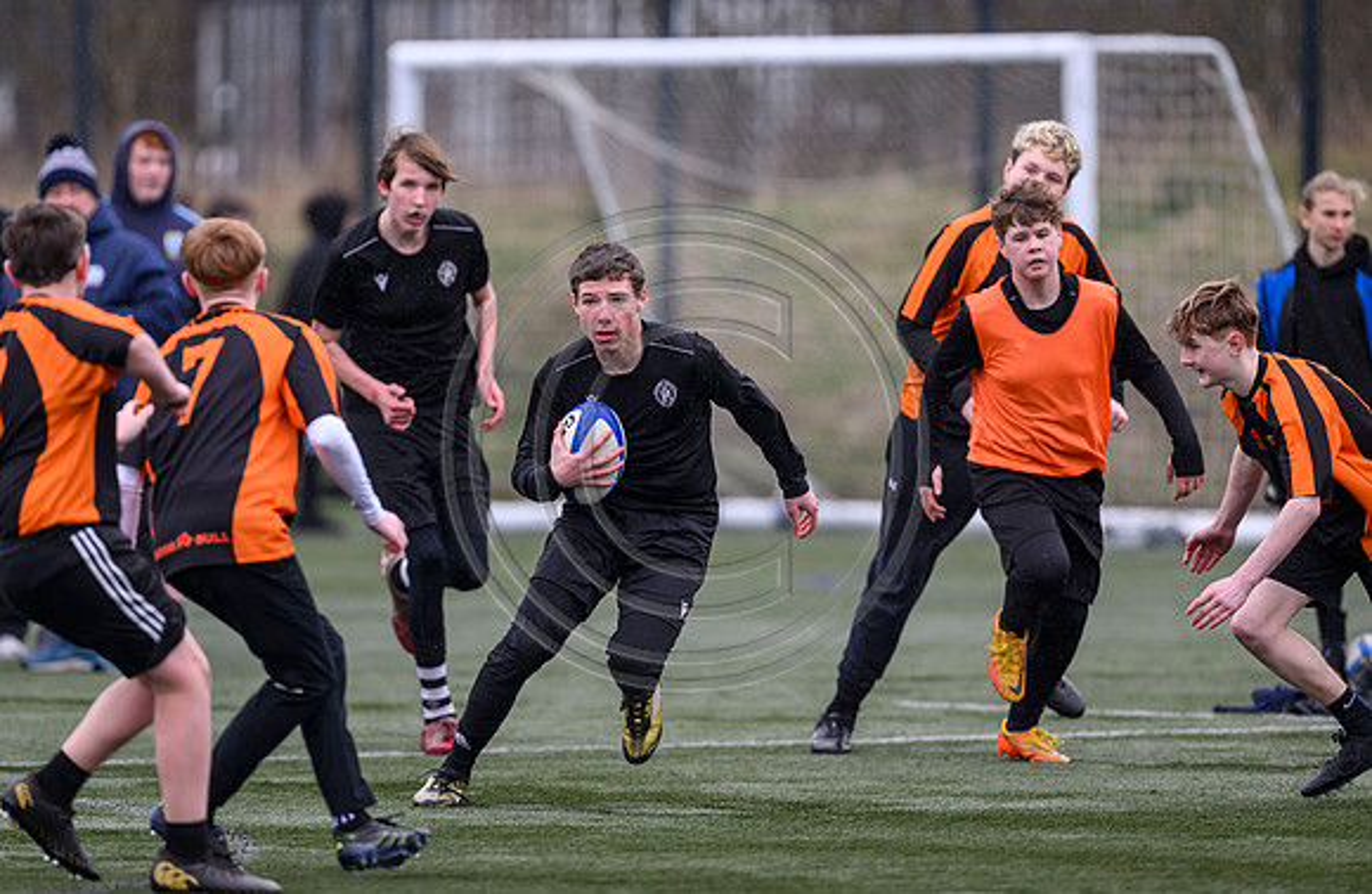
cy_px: 411
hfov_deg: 4.5
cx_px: 685
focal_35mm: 460
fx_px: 17407
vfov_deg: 2.9
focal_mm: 400
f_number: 3.5
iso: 1000
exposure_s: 1/1600
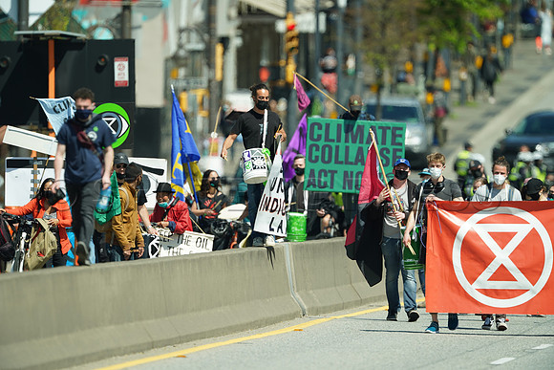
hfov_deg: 2.5
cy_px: 185
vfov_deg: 1.6
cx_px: 277
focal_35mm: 840
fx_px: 12929
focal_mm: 840
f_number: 6.3
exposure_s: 1/320
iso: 100
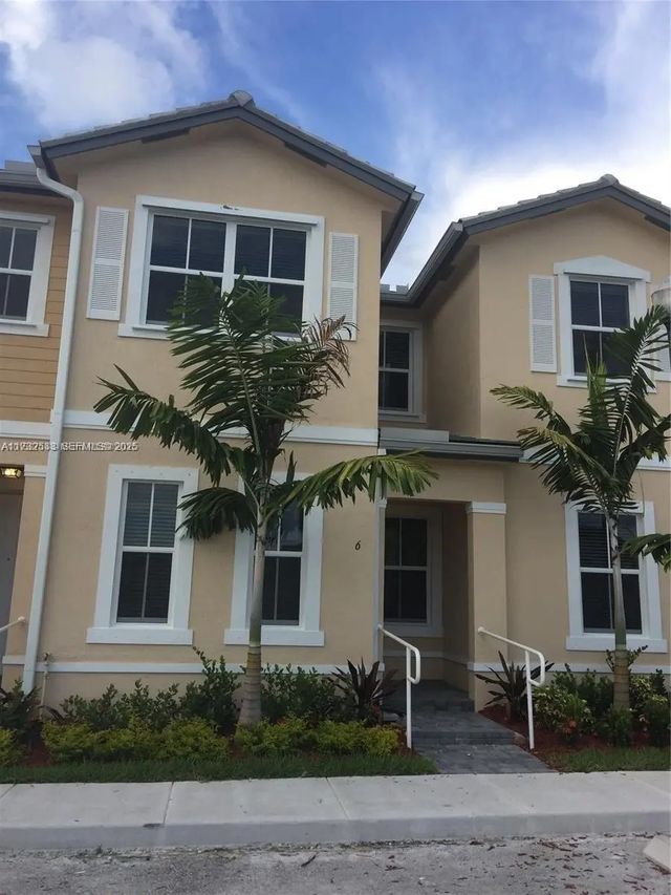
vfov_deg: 61.7
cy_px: 448
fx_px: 749
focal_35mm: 29
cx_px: 336
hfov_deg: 48.2
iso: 32
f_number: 2.2
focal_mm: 4.15
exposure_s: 1/520
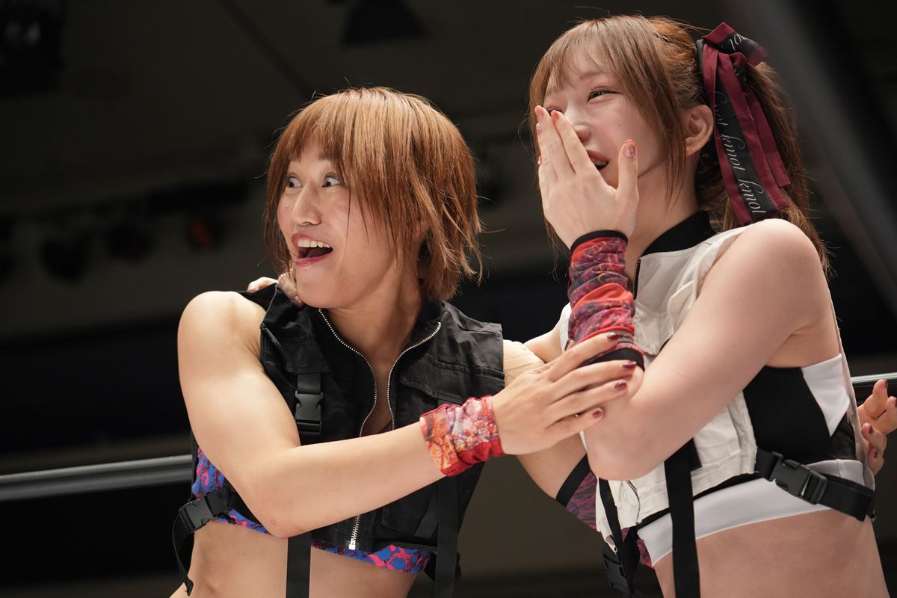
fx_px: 2043
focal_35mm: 82
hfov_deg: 24.8
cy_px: 299
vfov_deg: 16.7
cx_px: 448
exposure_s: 1/1000
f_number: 4
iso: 3200
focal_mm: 82
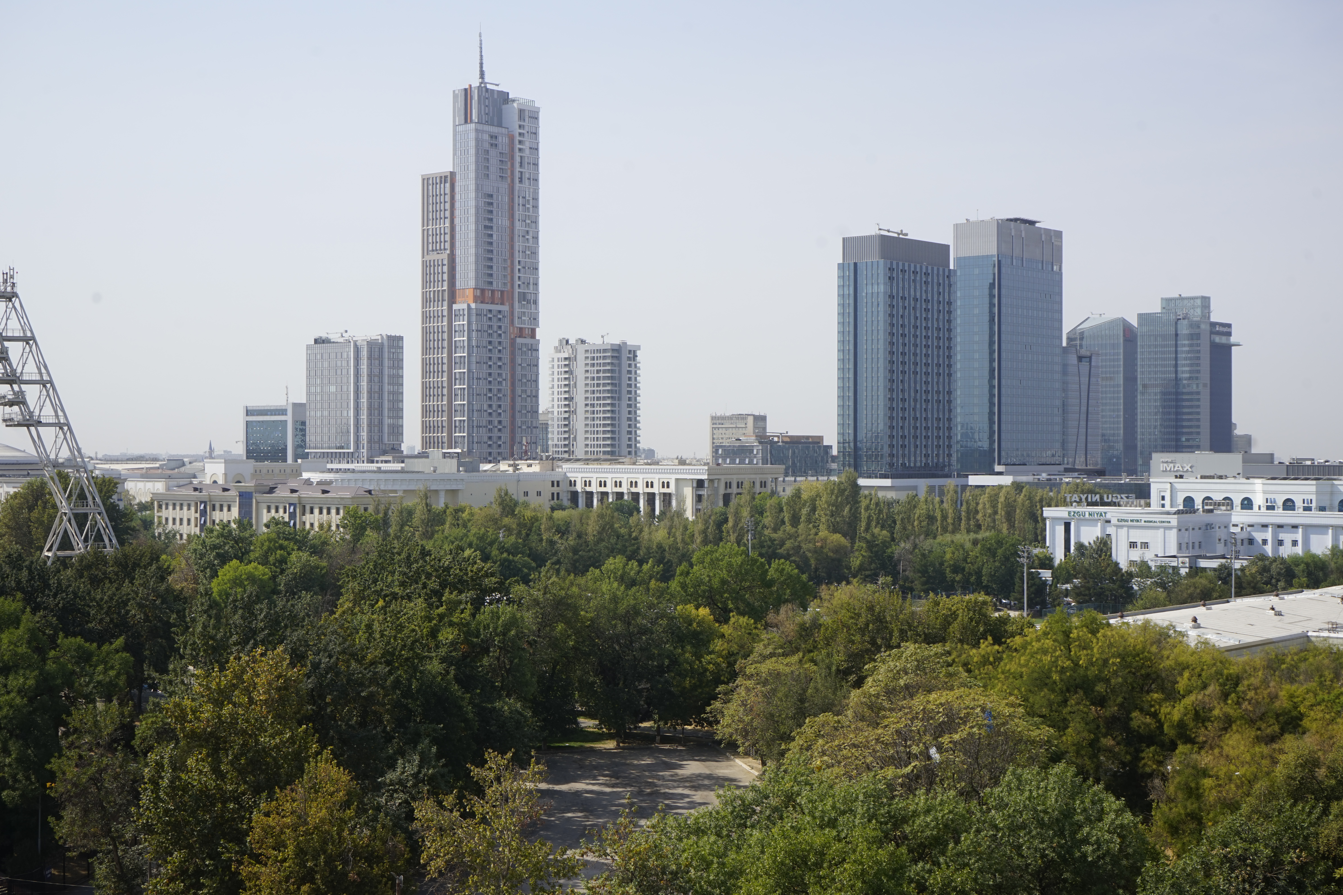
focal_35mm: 50
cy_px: 448
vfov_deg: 27.0
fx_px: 1865
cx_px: 672
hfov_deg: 39.6
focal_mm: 50
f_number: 11
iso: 100
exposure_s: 1/160
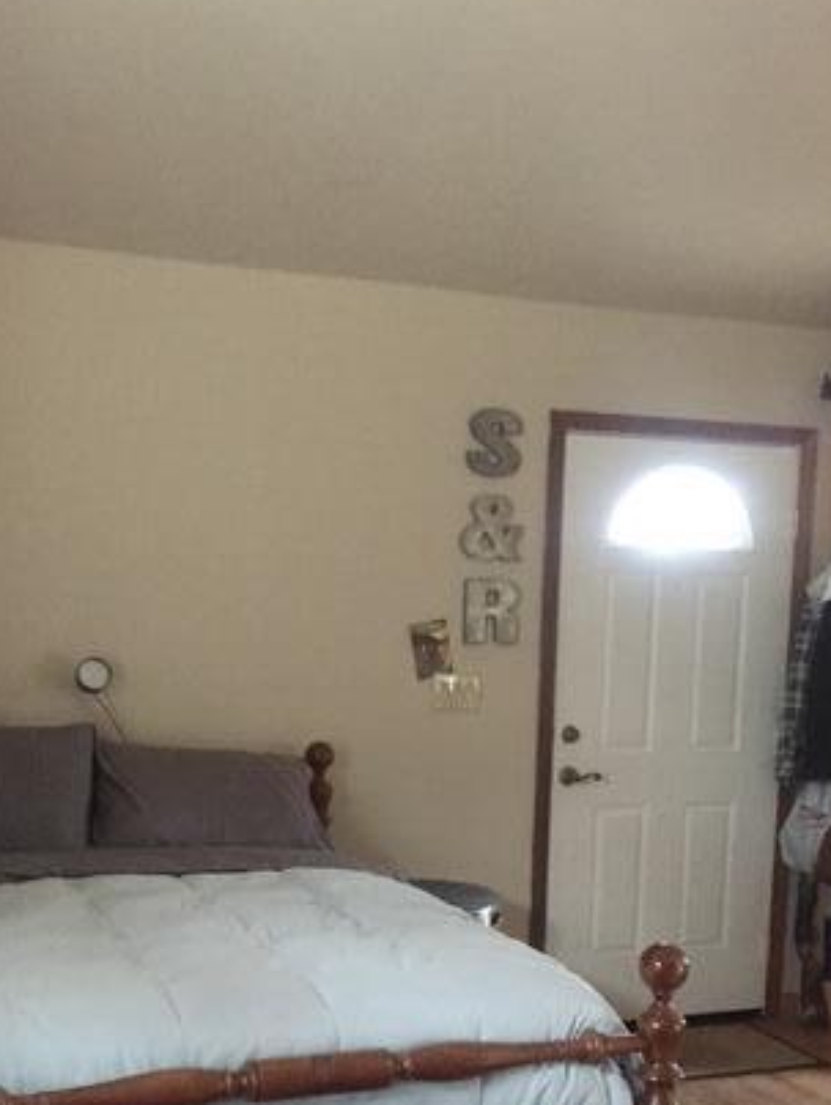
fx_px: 1470
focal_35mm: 46
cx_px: 378
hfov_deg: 31.5
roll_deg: -2.3
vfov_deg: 40.0
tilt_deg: -8.6
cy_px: 839
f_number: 2.2
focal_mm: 4.15
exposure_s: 1/15
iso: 400
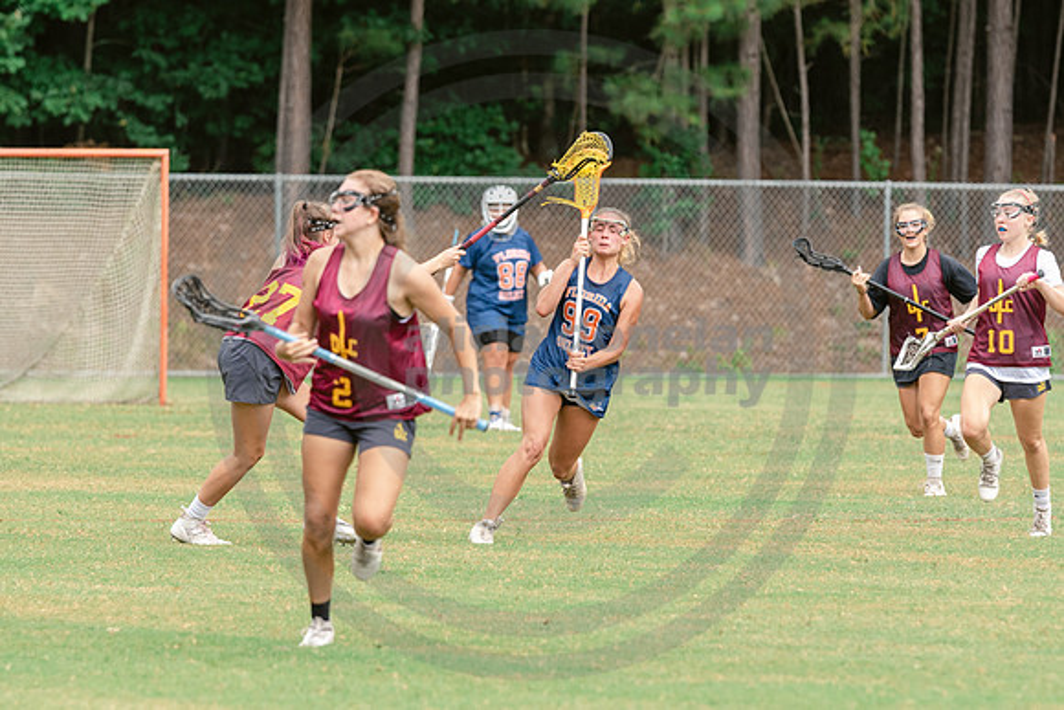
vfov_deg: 3.7
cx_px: 529
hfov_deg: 5.5
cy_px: 455
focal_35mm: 372
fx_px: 10986
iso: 250
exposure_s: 1/1000
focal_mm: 200
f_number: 4
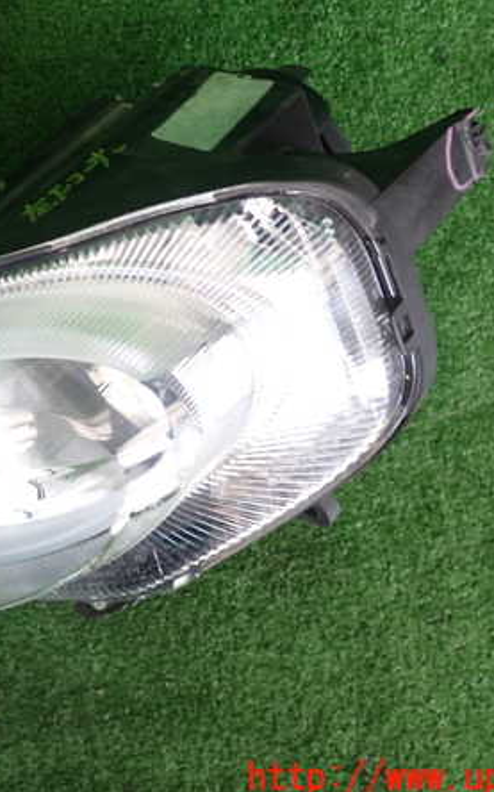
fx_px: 927
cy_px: 400
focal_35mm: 43
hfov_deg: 29.3
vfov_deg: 46.2
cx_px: 116
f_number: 2.3
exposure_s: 1/40
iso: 200
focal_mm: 5.4
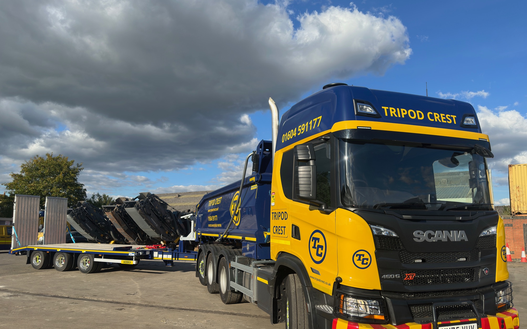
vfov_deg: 47.5
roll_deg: -0.2
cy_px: 184
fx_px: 373
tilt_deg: +6.0
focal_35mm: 26
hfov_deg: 70.4
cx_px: 265
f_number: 1.78
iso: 100
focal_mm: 6.86
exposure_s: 1/4854
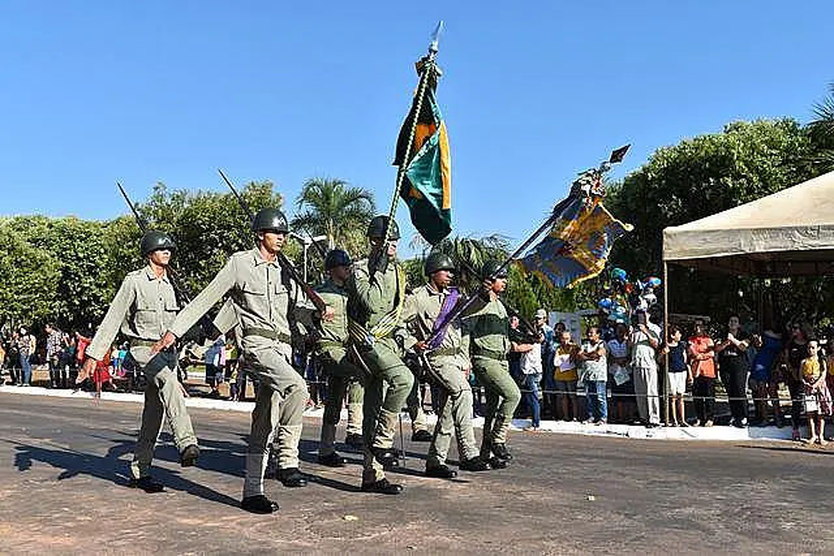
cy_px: 278
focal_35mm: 36
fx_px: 834
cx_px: 417
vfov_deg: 36.9
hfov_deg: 53.1
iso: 200
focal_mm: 24
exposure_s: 1/320
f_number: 9
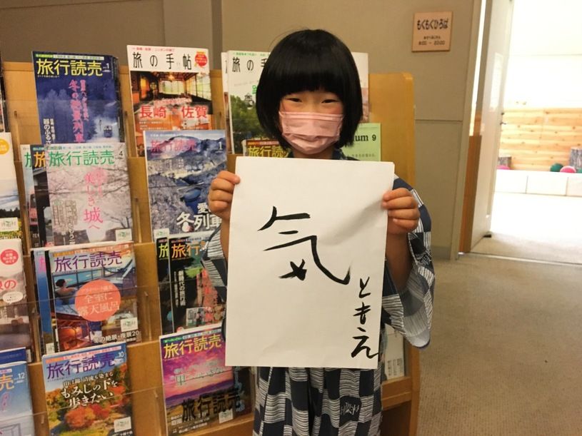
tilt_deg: -13.8
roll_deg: +0.2
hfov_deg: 61.7
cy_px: 218
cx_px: 291
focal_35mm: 29
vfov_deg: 48.2
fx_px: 488
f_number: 2.2
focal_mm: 4.15
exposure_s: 1/30
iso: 200
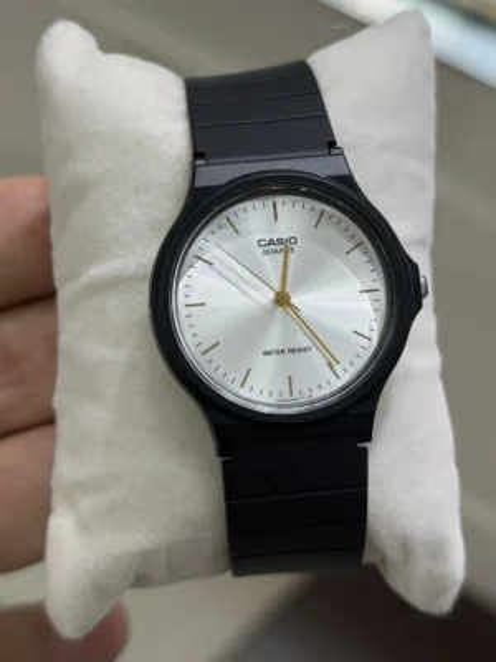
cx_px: 248
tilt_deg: -62.2
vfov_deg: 39.7
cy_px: 331
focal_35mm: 48
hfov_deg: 30.3
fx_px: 917
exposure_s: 1/802
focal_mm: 6.76
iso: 80
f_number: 1.78
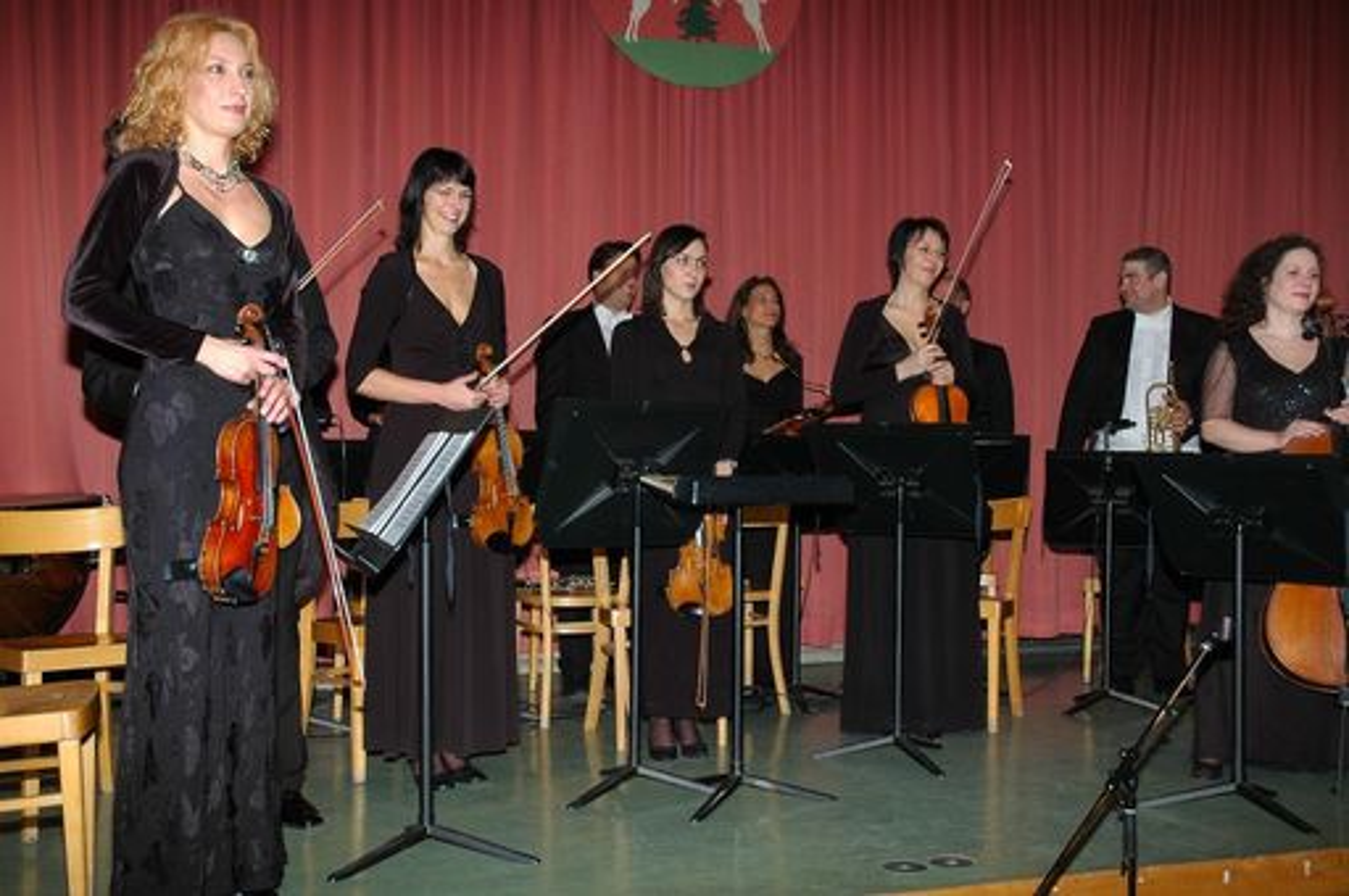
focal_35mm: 40
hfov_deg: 48.0
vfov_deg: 32.9
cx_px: 674
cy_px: 448
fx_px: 1516
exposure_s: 1/60
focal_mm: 27
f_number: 5.6
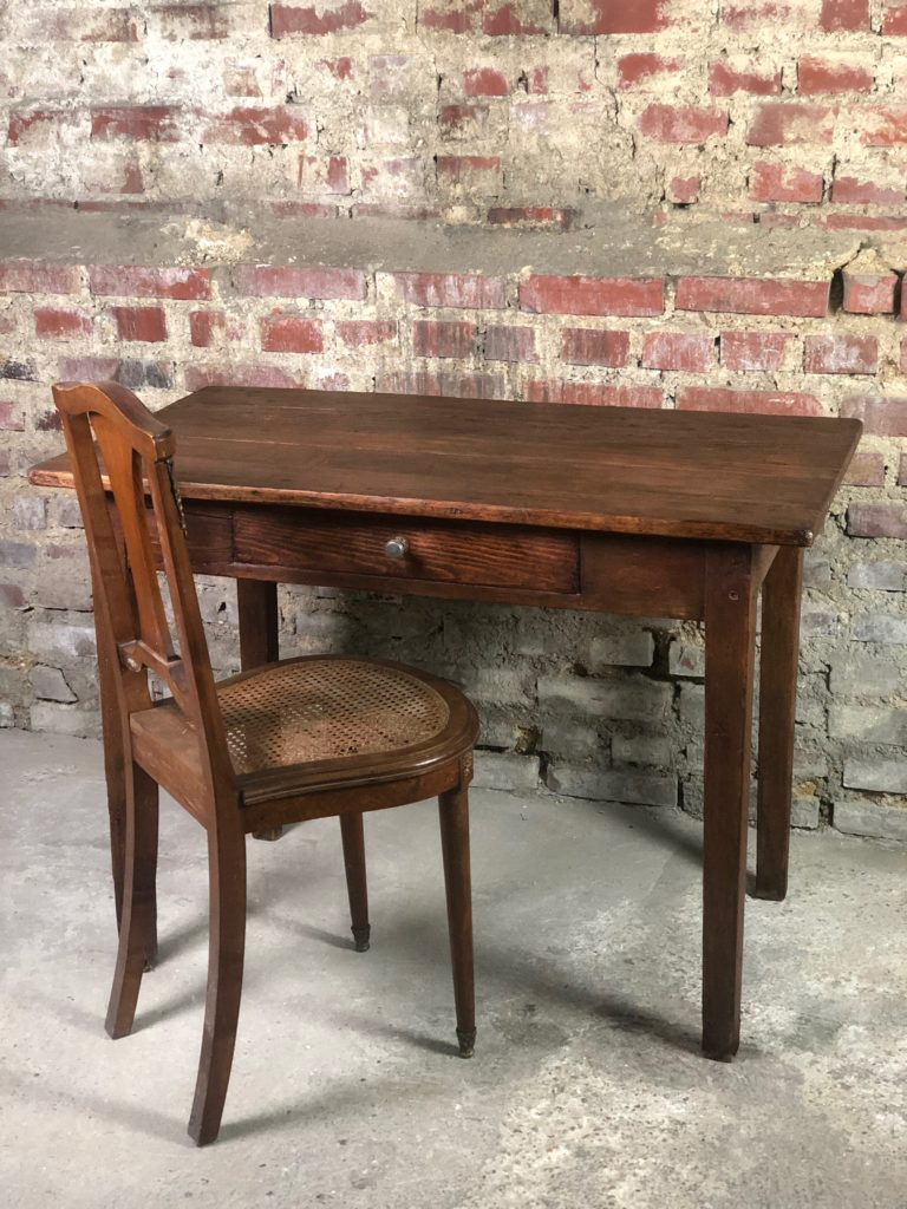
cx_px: 454
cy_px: 604
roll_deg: +0.6
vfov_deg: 36.8
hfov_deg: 28.0
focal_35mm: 52
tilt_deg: -18.5
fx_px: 1817
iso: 160
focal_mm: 6
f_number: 2.4
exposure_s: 1/25
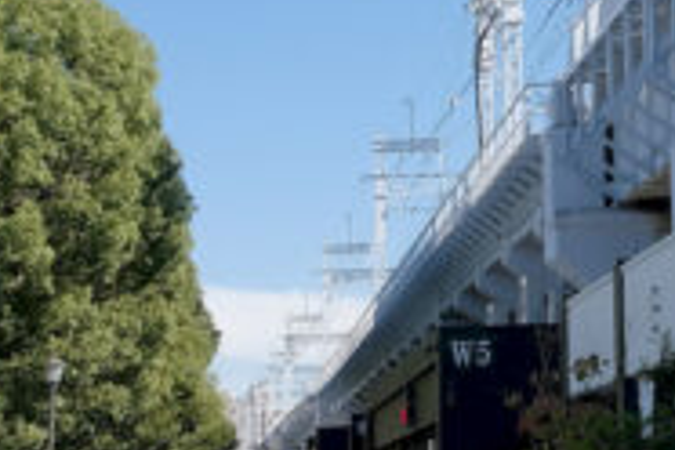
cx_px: 788
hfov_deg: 16.9
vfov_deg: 11.1
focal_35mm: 116
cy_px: -336
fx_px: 2175
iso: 400
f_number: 11
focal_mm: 18
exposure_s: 1/250
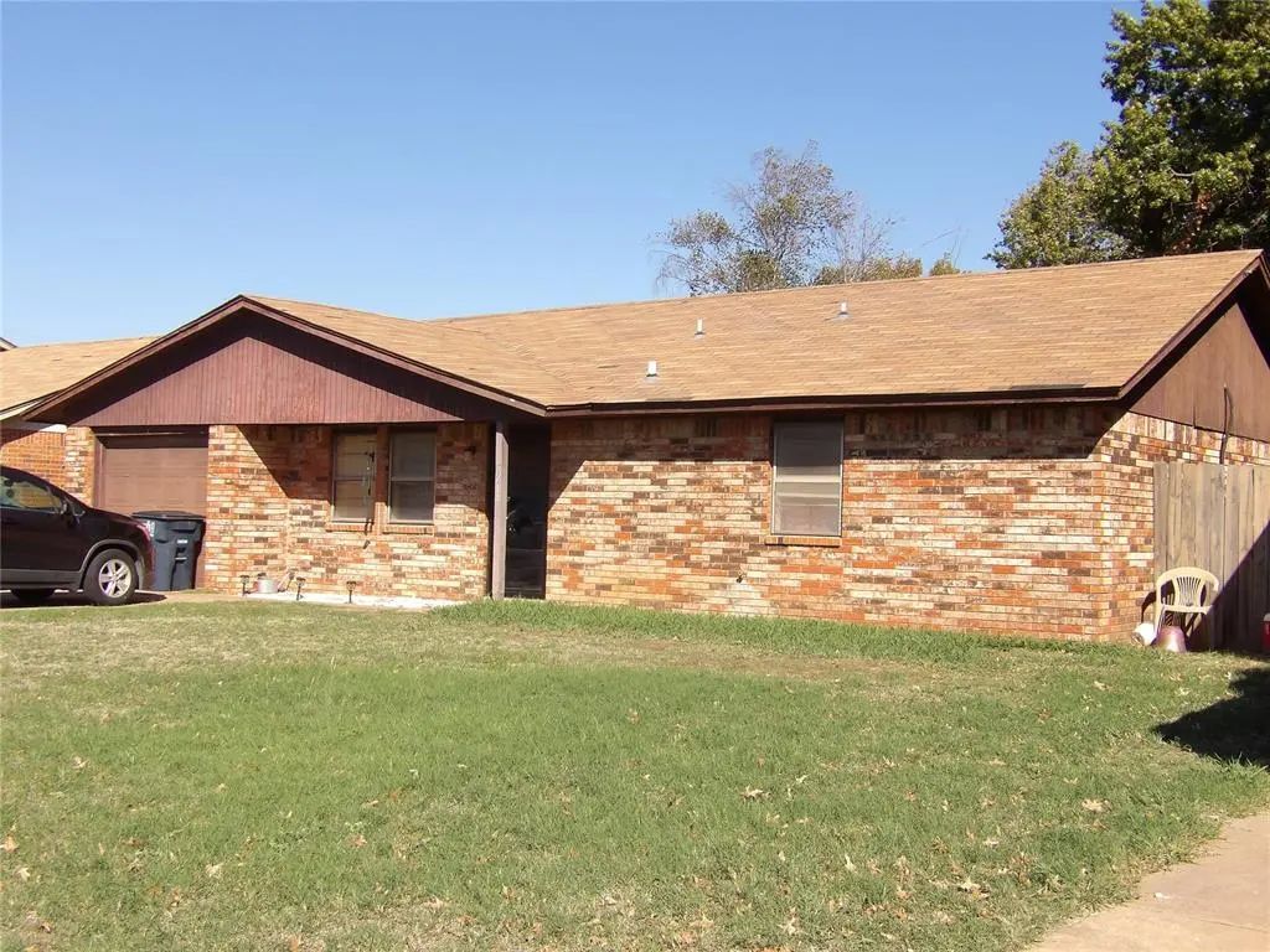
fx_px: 1431
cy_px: 476
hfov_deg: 47.9
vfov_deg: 36.8
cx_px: 635
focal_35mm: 39
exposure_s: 1/666
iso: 100
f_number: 3.7
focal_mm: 7
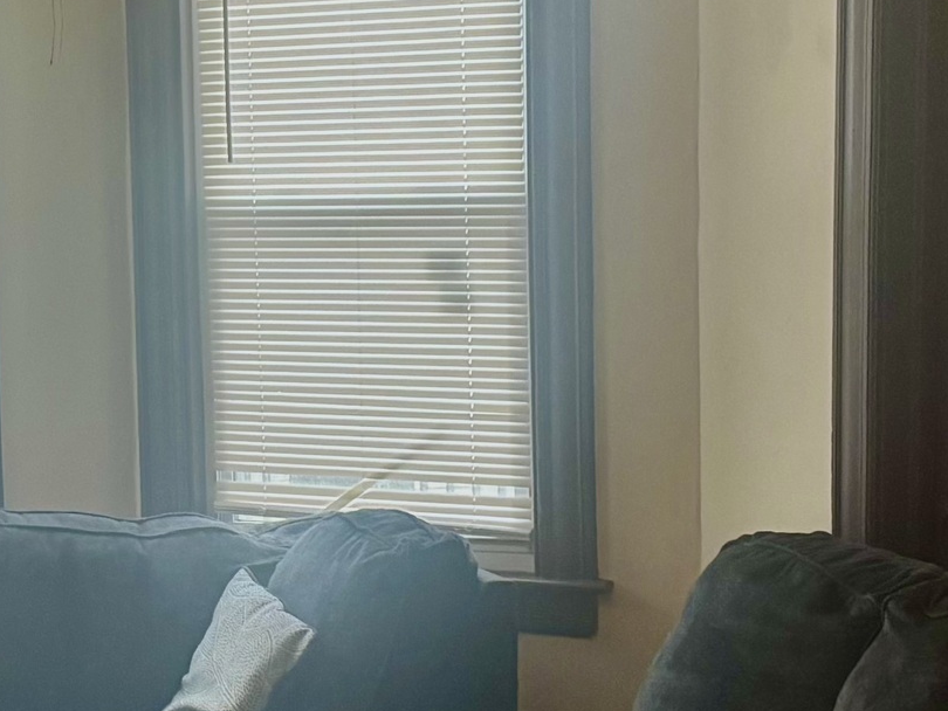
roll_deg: +2.1
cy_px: 520
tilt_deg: -6.7
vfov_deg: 16.2
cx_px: 173
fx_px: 2493
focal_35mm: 91
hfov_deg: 21.2
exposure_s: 1/60
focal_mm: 6.76
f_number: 1.78
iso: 500
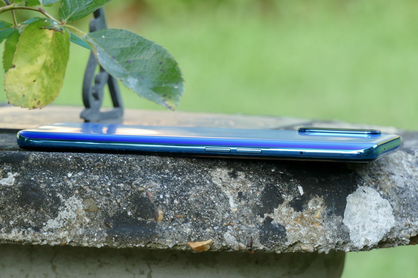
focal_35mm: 245
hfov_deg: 8.4
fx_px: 2844
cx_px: 209
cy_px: 139
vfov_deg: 5.6
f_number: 6.3
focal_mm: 89.34
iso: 640
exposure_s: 1/100
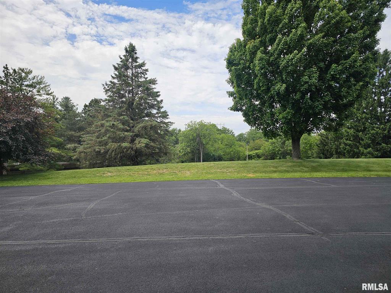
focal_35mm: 23
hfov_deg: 73.9
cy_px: 146
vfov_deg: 58.9
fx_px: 260
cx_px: 196
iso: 10
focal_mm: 6.3
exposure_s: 1/641
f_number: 1.7
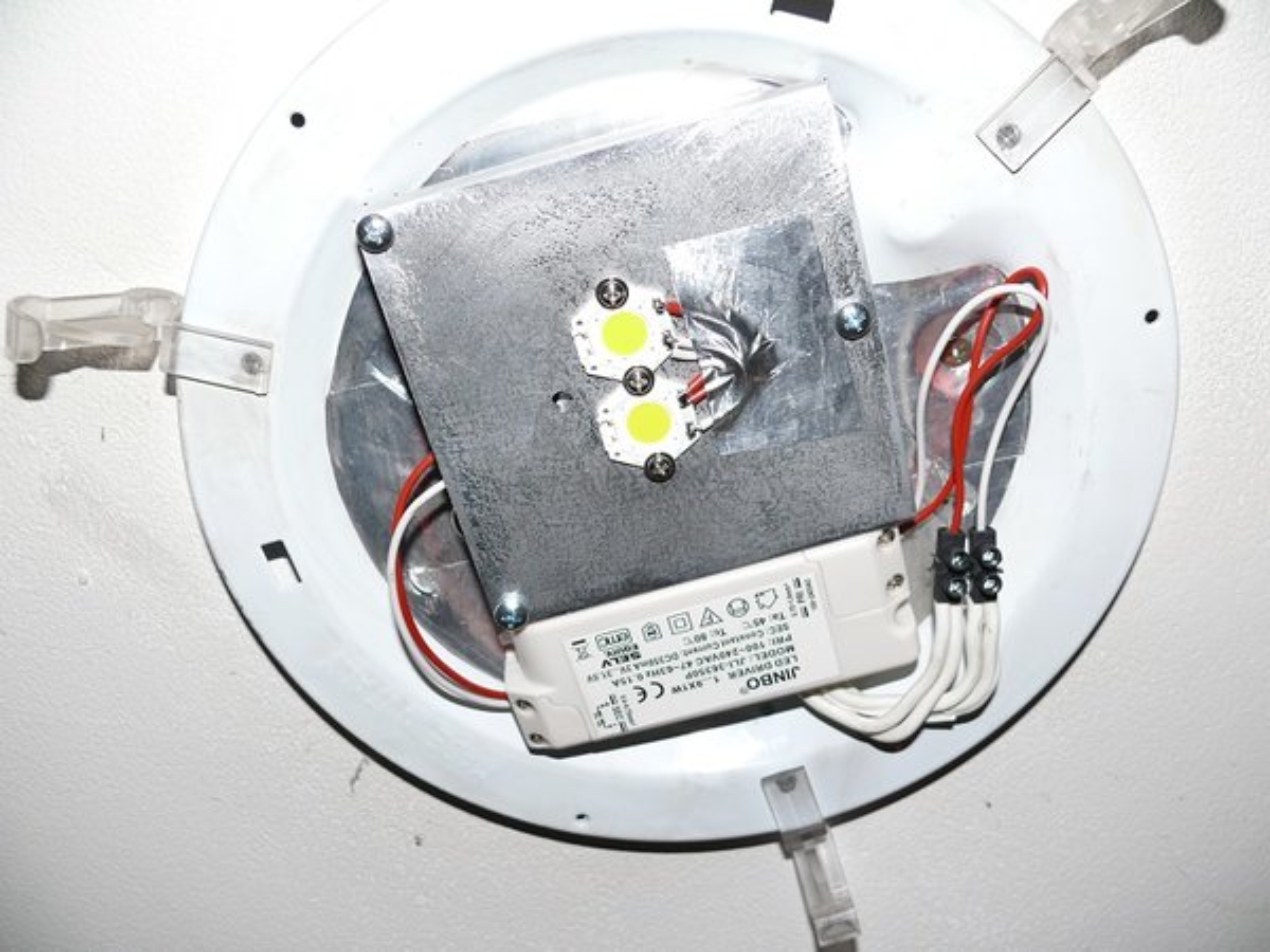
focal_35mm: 35
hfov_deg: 52.6
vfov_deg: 40.7
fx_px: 1284
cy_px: 476
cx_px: 635
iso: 100
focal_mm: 7.4
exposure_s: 1/30
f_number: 3.2
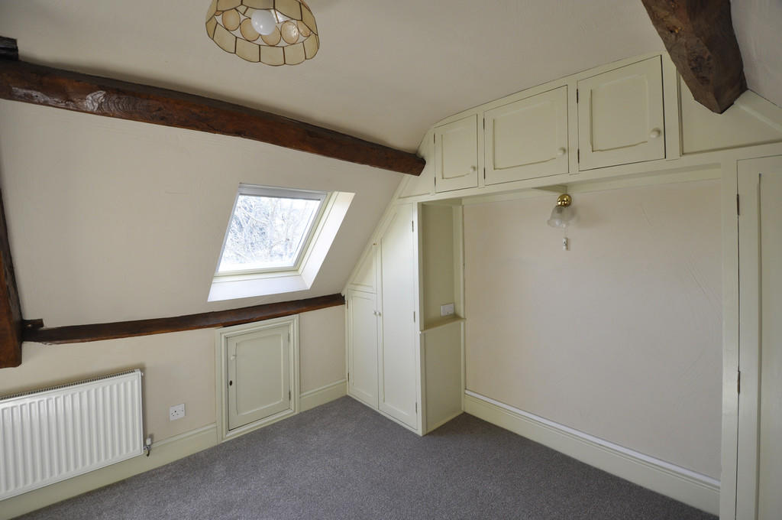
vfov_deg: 77.2
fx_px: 325
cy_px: 260
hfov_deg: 100.5
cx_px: 391
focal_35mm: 15
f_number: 5
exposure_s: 1/100
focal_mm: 10
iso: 400
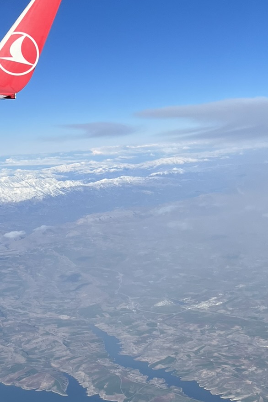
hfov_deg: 21.5
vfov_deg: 31.8
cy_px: 248
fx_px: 703
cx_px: 110
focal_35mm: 63
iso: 50
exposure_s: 1/3745
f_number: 1.6
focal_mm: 5.1
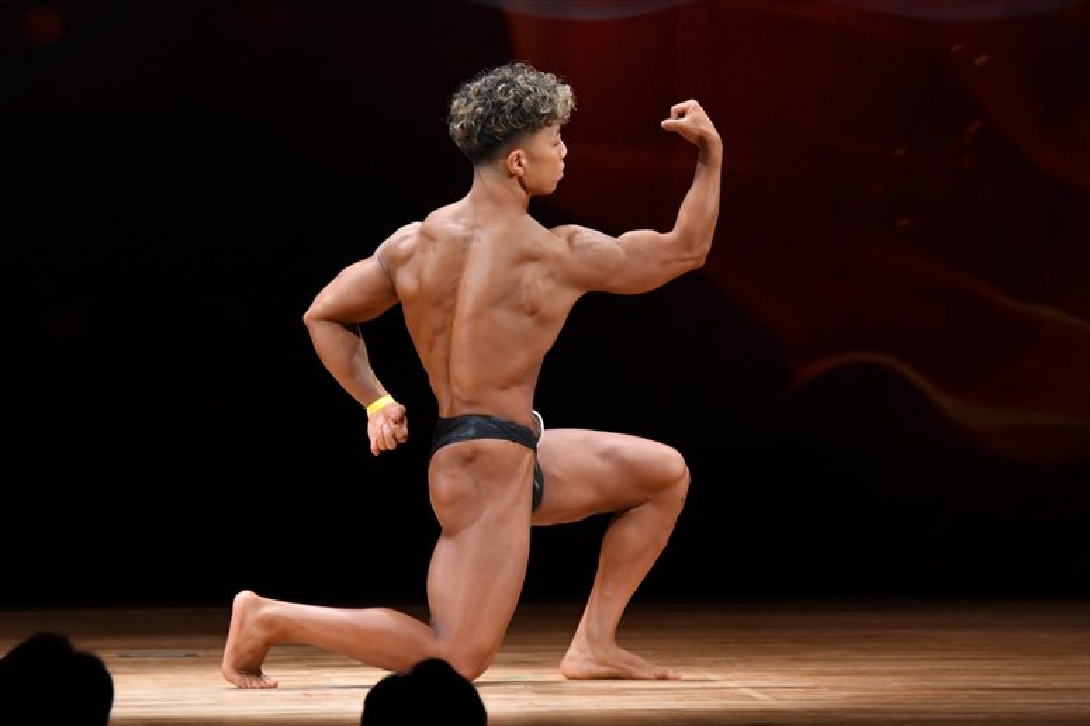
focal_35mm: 315
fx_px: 9533
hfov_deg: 6.5
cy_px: 363
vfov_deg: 4.4
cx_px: 545
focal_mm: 210
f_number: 5.6
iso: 3200
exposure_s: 1/400
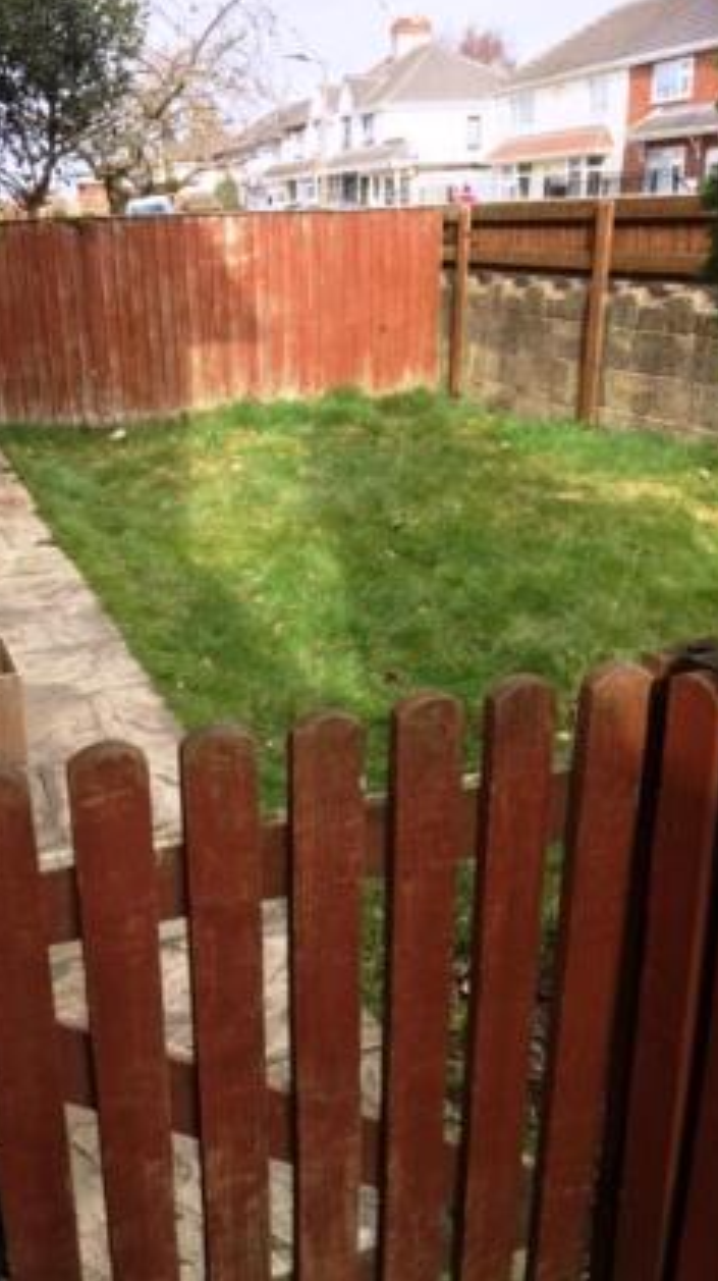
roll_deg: +2.2
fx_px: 1119
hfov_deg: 35.2
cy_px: 634
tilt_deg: -21.0
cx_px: 235
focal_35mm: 33
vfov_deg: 59.5
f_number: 2.2
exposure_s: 1/327
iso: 25
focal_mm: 4.15
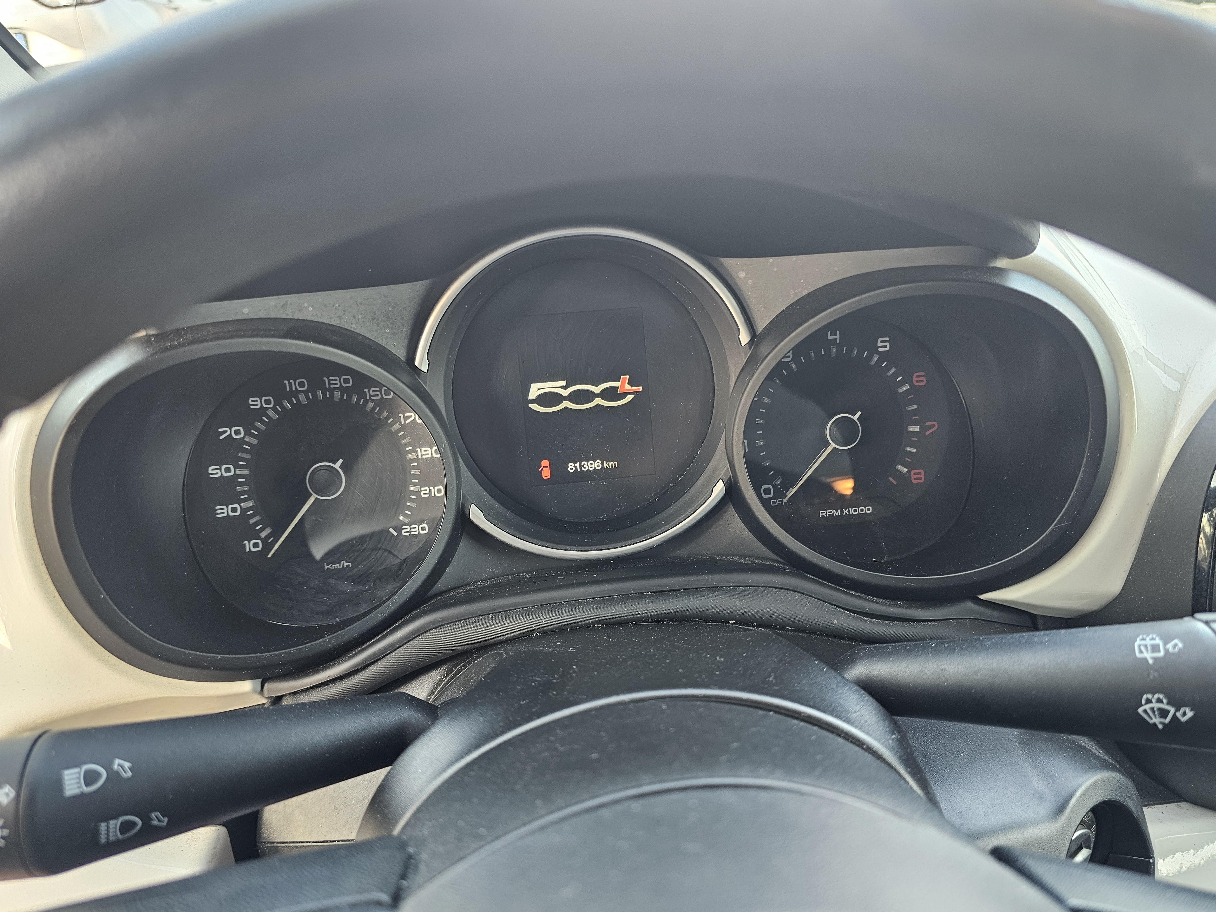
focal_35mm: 24
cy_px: 449
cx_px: 629
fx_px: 843
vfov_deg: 56.8
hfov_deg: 71.6
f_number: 1.7
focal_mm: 6.3
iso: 250
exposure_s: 1/100
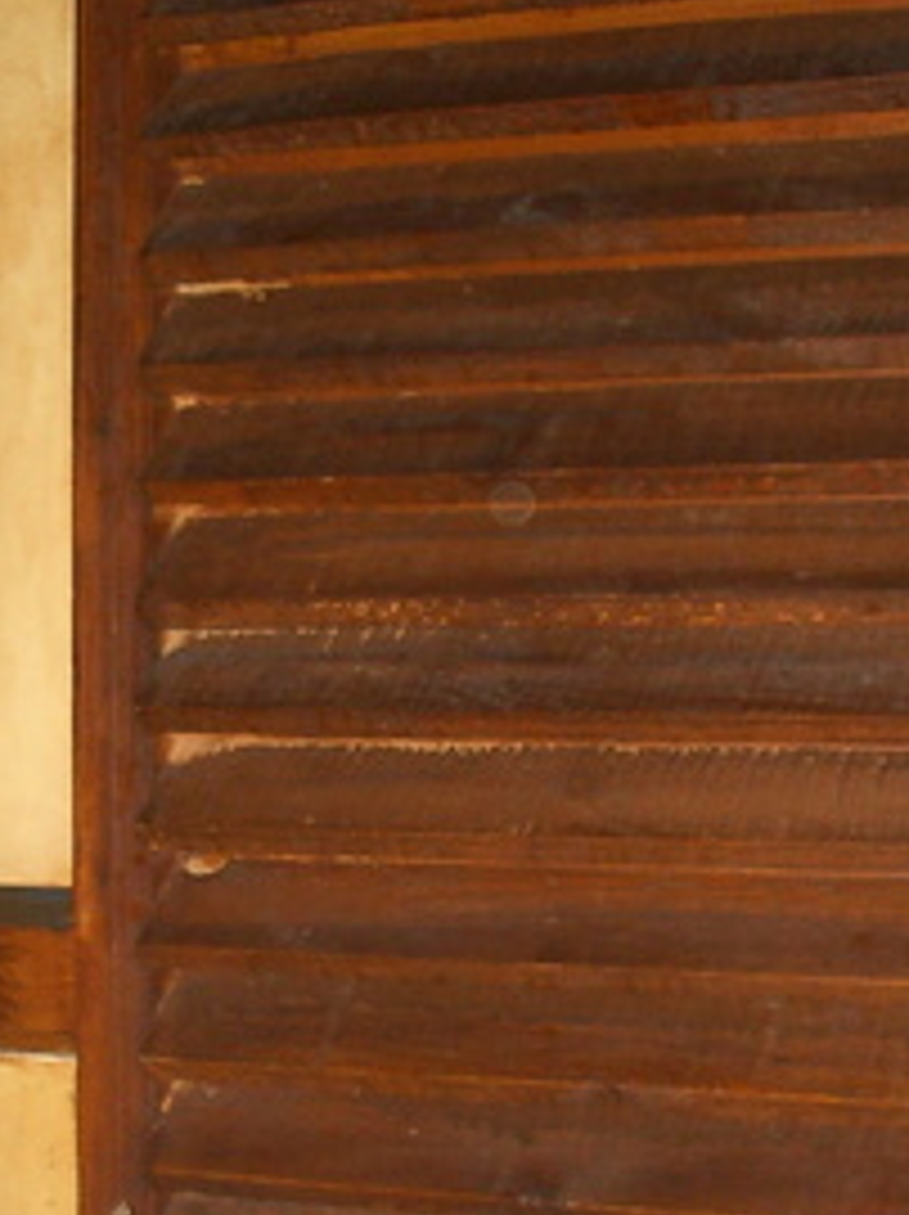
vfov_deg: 25.3
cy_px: 783
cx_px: 452
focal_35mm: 77
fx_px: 2700
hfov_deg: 19.1
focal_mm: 5.8
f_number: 2.6
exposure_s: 1/40
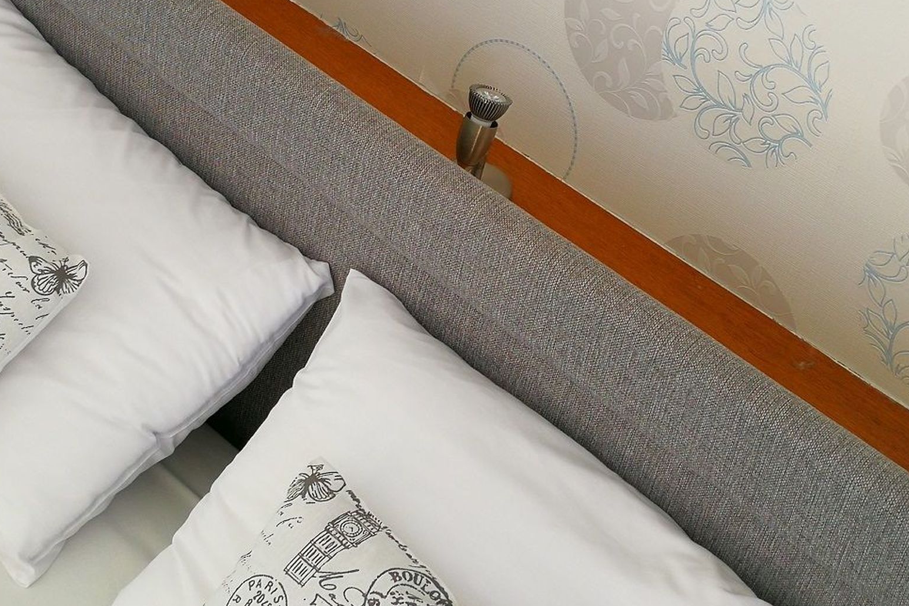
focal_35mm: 62
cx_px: 425
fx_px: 1566
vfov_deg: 21.8
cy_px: 185
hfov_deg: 32.4
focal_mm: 3.95
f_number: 2.2
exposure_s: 1/60
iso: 100
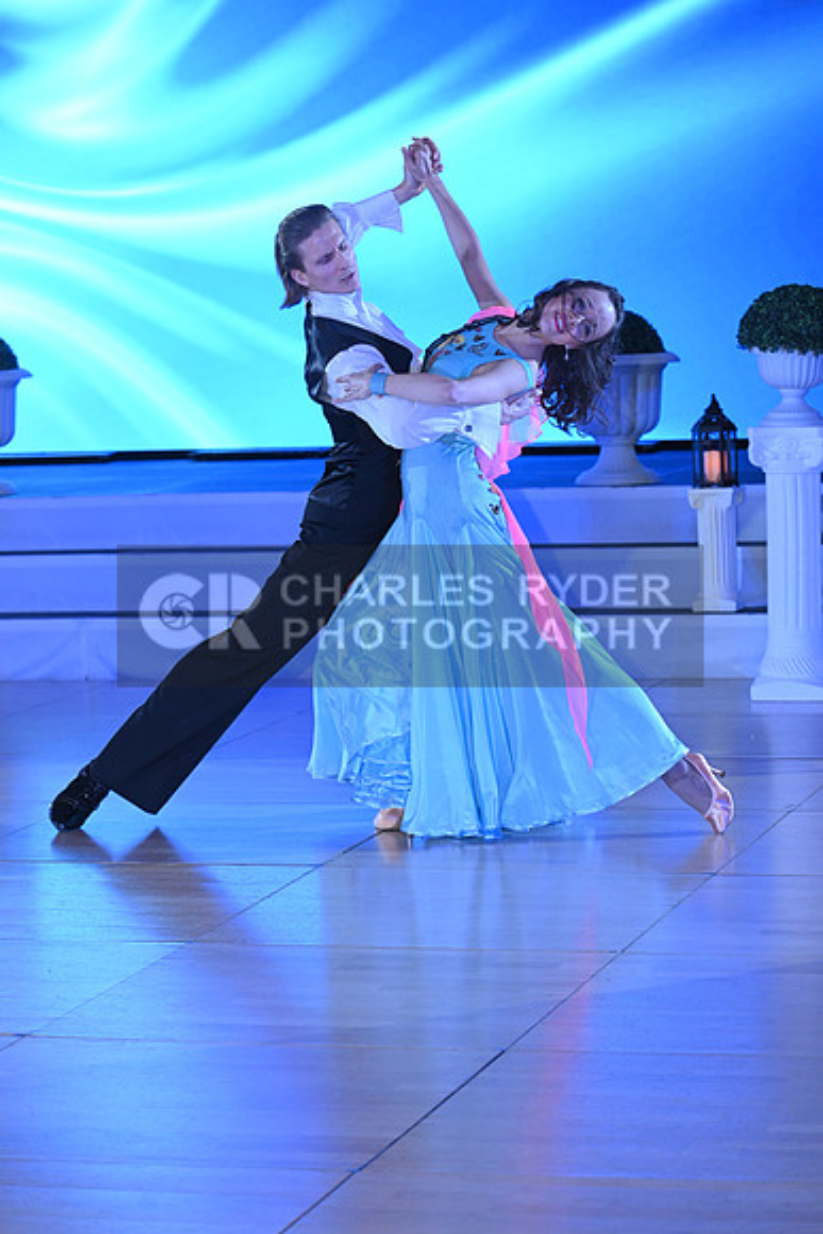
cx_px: 412
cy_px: 617
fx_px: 3975
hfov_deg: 11.8
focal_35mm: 116
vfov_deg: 17.6
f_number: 5.6
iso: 2000
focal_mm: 116
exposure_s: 1/200
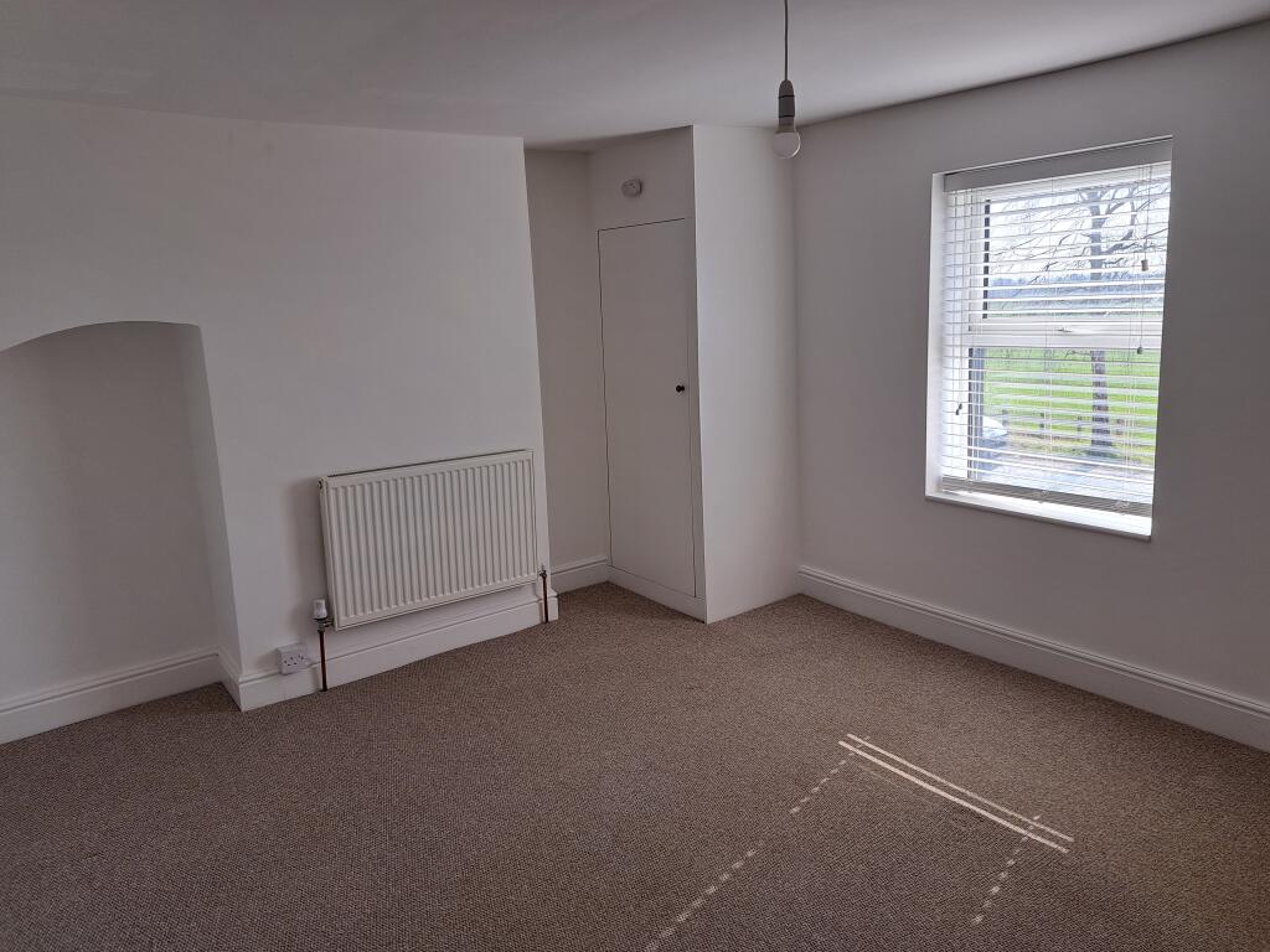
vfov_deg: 56.8
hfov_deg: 71.6
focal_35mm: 24
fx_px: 881
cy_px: 476
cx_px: 635
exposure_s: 1/222
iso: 50
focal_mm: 5.23
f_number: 1.8
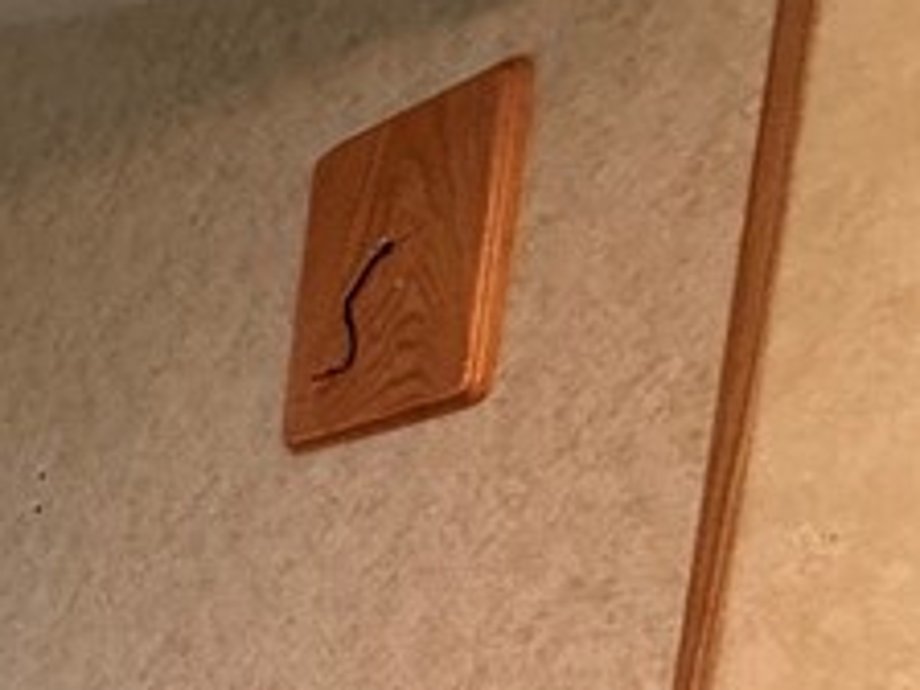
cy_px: 1014
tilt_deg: -5.9
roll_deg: -2.6
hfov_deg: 18.7
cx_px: -936
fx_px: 1701
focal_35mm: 64
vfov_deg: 20.0
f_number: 2.2
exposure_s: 1/60
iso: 320
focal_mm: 2.22
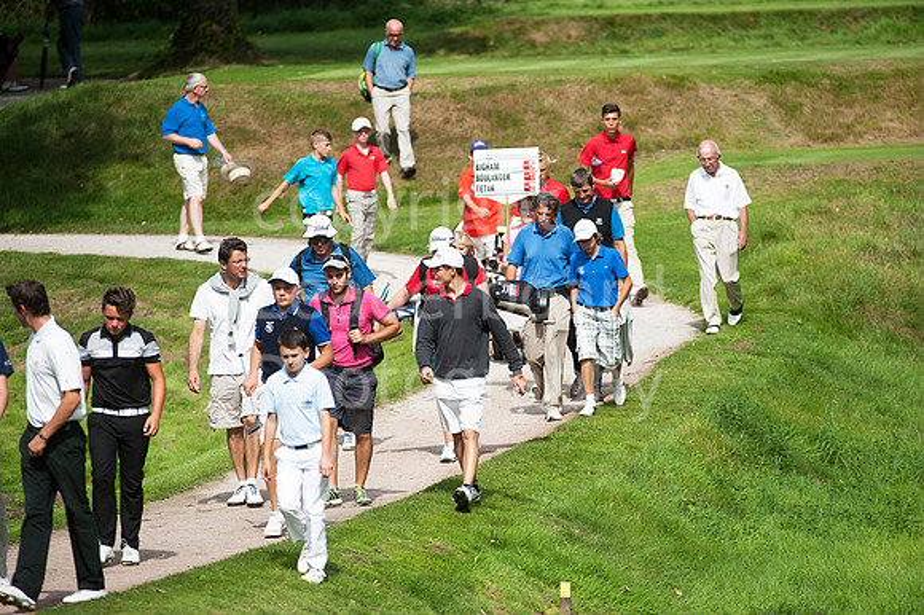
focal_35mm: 300
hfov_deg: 6.9
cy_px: 308
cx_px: 462
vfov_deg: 4.6
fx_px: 7695
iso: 400
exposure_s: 1/5000
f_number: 5.6
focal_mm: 300
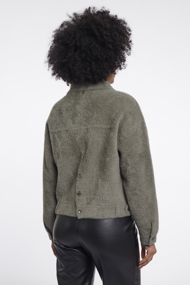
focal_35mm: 61
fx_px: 484
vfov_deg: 32.9
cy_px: 142
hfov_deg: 22.2
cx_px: 95
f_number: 8
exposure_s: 1/160
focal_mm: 61
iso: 125
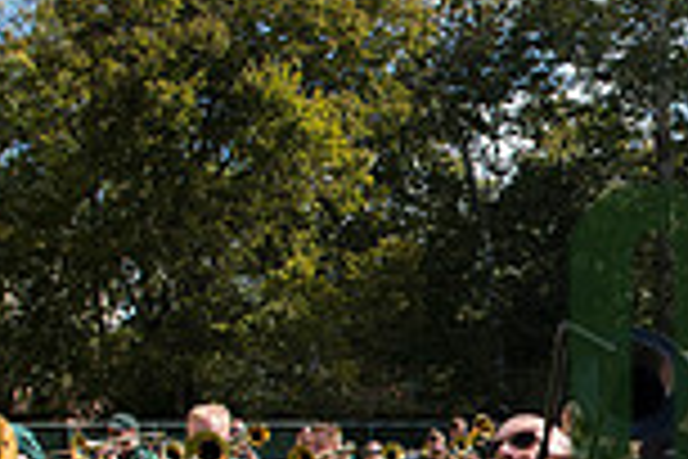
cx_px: 908
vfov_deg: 14.9
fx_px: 1739
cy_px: 398
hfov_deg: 20.4
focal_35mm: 91
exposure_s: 1/1600
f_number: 4.5
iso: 250
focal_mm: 24
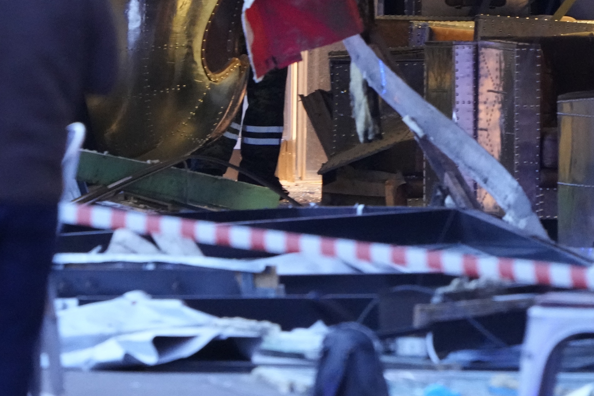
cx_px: 288
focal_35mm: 1242
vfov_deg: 1.1
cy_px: 87
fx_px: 20491
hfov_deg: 1.7
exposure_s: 1/60
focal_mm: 493
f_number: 6.3
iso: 8000
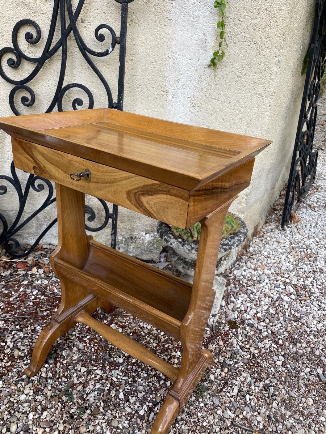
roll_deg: -3.8
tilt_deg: -27.5
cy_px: 217
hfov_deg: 53.1
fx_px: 326
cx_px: 163
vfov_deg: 67.3
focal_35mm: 26
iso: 32
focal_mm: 4.2
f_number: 1.6
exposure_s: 1/144
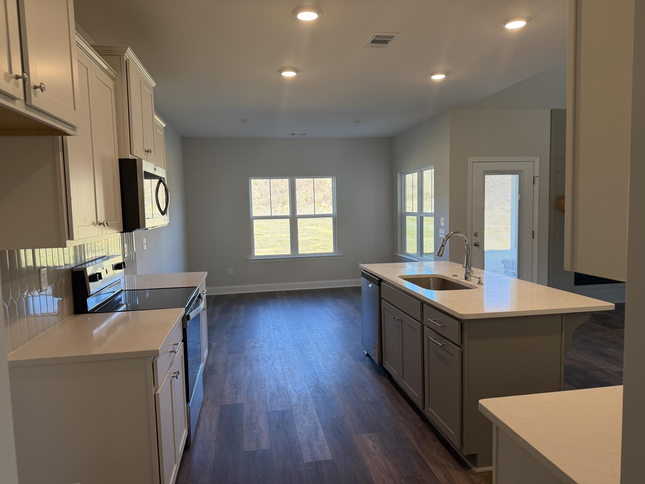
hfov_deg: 71.6
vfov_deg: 56.8
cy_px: 242
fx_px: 447
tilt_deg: -4.1
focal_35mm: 24
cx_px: 322
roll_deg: +1.4
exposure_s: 1/210
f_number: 1.78
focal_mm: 6.76
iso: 160
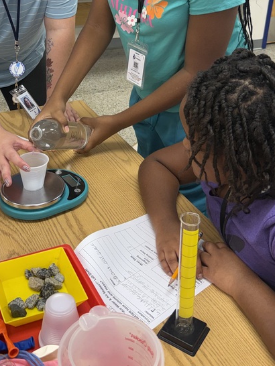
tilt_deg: -20.8
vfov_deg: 40.7
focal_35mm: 45
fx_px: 476
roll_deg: -1.7
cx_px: 101
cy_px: 87
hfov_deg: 32.0
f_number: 1.78
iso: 125
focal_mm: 6.76
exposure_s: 1/120
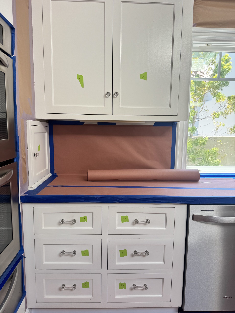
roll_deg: +0.5
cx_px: 118
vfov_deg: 71.6
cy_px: 156
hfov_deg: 56.8
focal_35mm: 24
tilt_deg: -7.8
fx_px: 217
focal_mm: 6.76
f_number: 1.78
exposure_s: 1/173
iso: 64
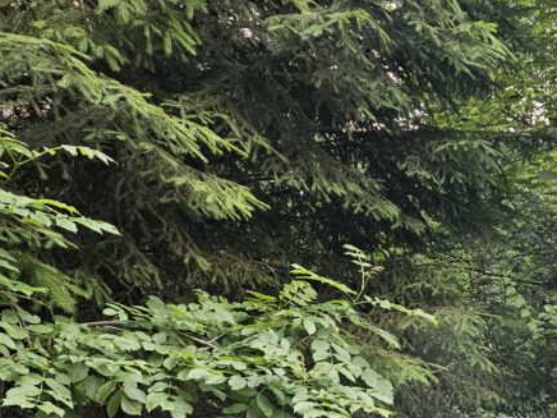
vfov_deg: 25.3
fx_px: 869
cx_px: 606
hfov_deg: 31.7
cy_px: 447
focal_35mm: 54
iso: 200
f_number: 1.8
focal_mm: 5.4
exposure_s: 1/100
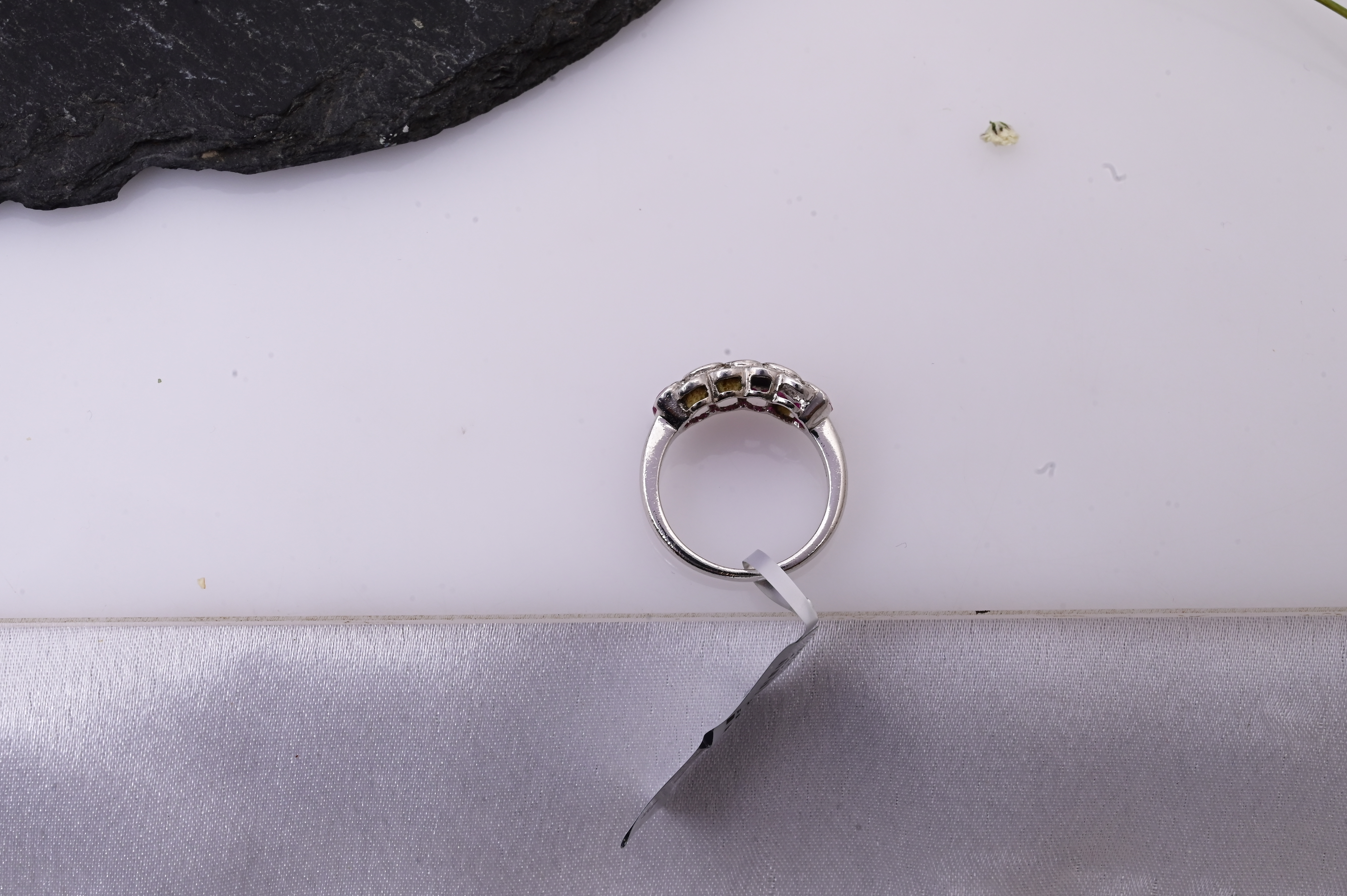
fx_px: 2954
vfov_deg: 17.3
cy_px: 418
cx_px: 732
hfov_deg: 25.7
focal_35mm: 79
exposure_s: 1/80
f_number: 20
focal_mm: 70
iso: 640
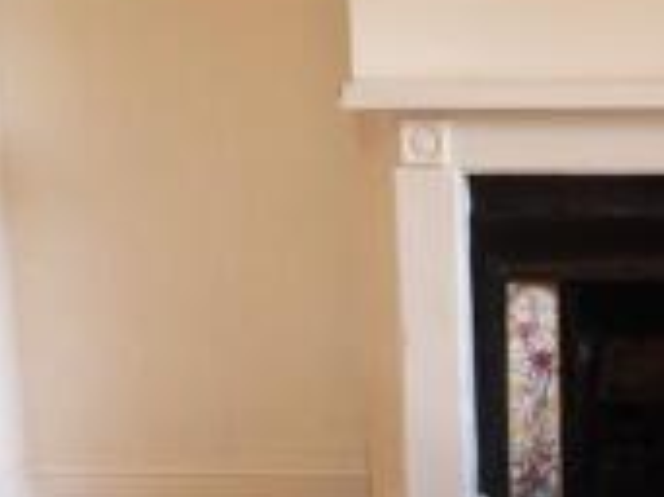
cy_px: 293
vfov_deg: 18.0
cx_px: 627
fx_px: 1572
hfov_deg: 23.1
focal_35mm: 82
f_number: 3.3
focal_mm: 4.3
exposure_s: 1/13
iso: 400
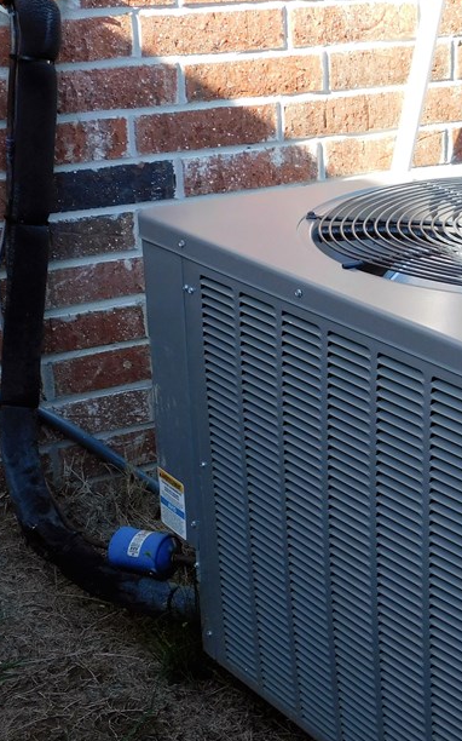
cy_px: 438
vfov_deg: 28.9
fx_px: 1432
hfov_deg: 17.3
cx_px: 587
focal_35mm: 71
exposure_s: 1/160
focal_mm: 7.1
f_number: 3.6
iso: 125
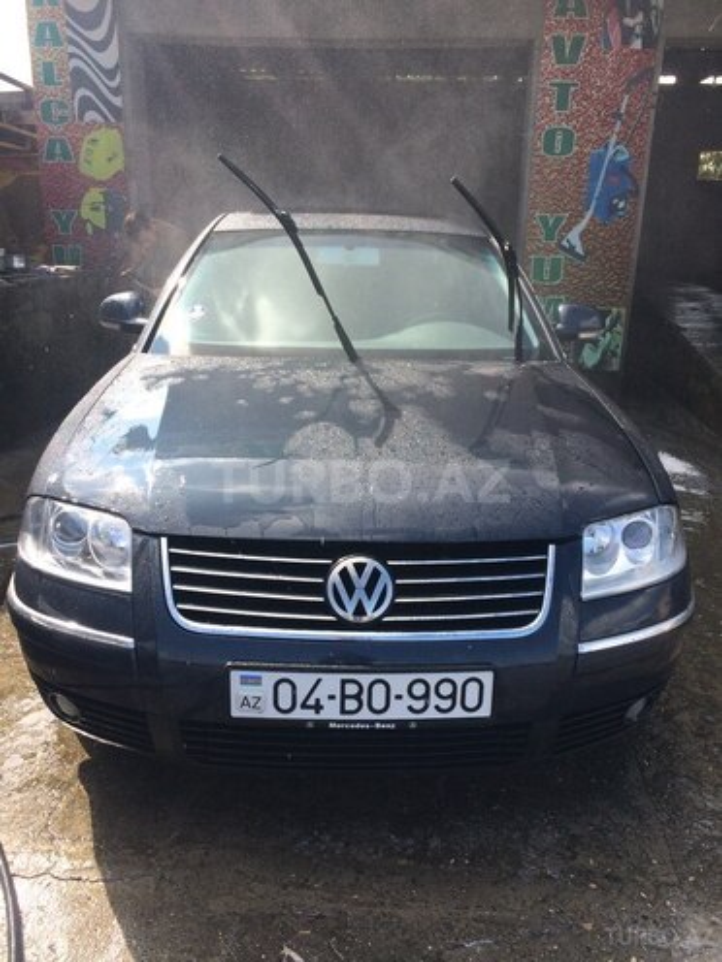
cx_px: 361
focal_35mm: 29
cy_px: 481
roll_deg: -1.6
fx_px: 806
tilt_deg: -17.4
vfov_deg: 61.7
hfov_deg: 48.2
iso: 32
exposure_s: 1/774
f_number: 2.2
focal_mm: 4.15
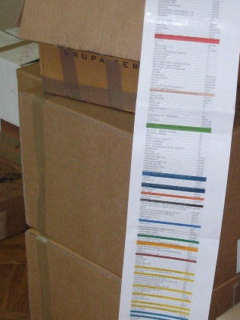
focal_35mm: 92
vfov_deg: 21.3
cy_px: 124
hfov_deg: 16.0
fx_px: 851
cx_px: 182
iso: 200
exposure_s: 1/58.6
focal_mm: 6.3
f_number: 2.9
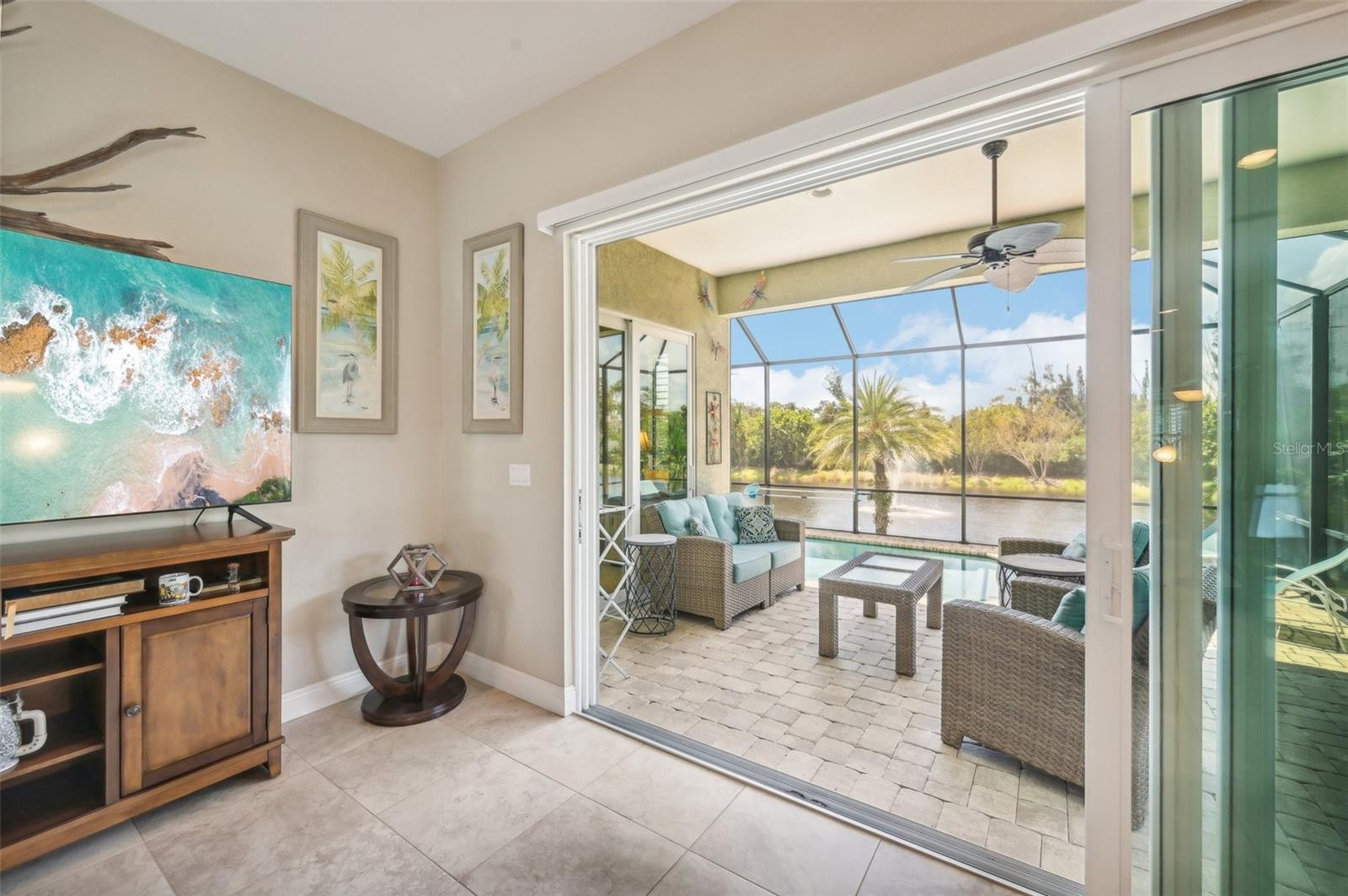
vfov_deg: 81.1
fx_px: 524
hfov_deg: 104.3
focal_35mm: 14
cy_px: 448
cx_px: 674
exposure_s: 1/125
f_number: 8
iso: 400
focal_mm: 14
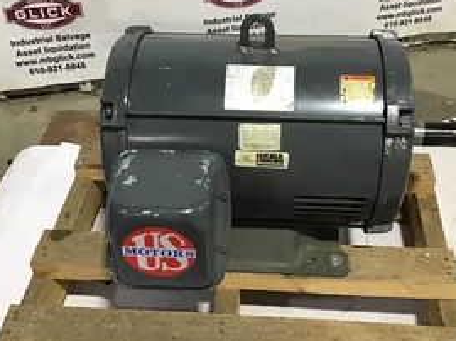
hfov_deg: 41.3
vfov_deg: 31.5
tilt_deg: -41.2
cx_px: 240
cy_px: 174
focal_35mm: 46
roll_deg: -0.8
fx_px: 605
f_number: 2.4
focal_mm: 3.3
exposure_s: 1/30
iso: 200
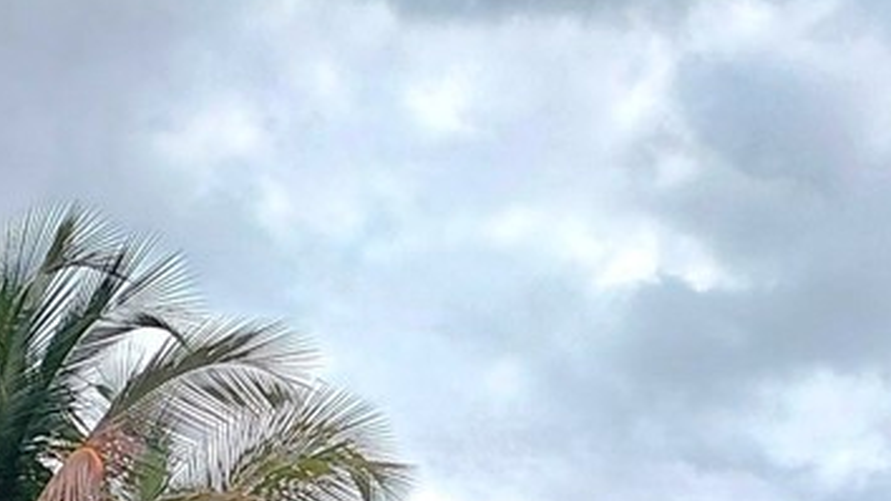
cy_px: 1480
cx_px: -476
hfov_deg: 15.9
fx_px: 2906
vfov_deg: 8.4
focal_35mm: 123
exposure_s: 1/2000
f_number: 1.8
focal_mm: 4.69
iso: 50
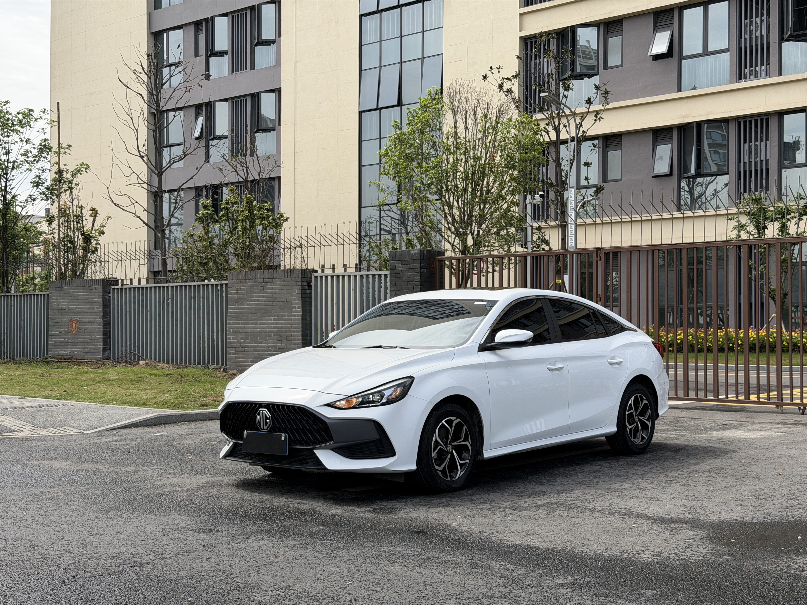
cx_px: 404
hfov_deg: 39.7
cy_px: 302
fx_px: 1119
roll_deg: +0.0
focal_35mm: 48
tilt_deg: +1.4
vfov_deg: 30.3
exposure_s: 1/3226
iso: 80
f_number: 1.78
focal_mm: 6.76
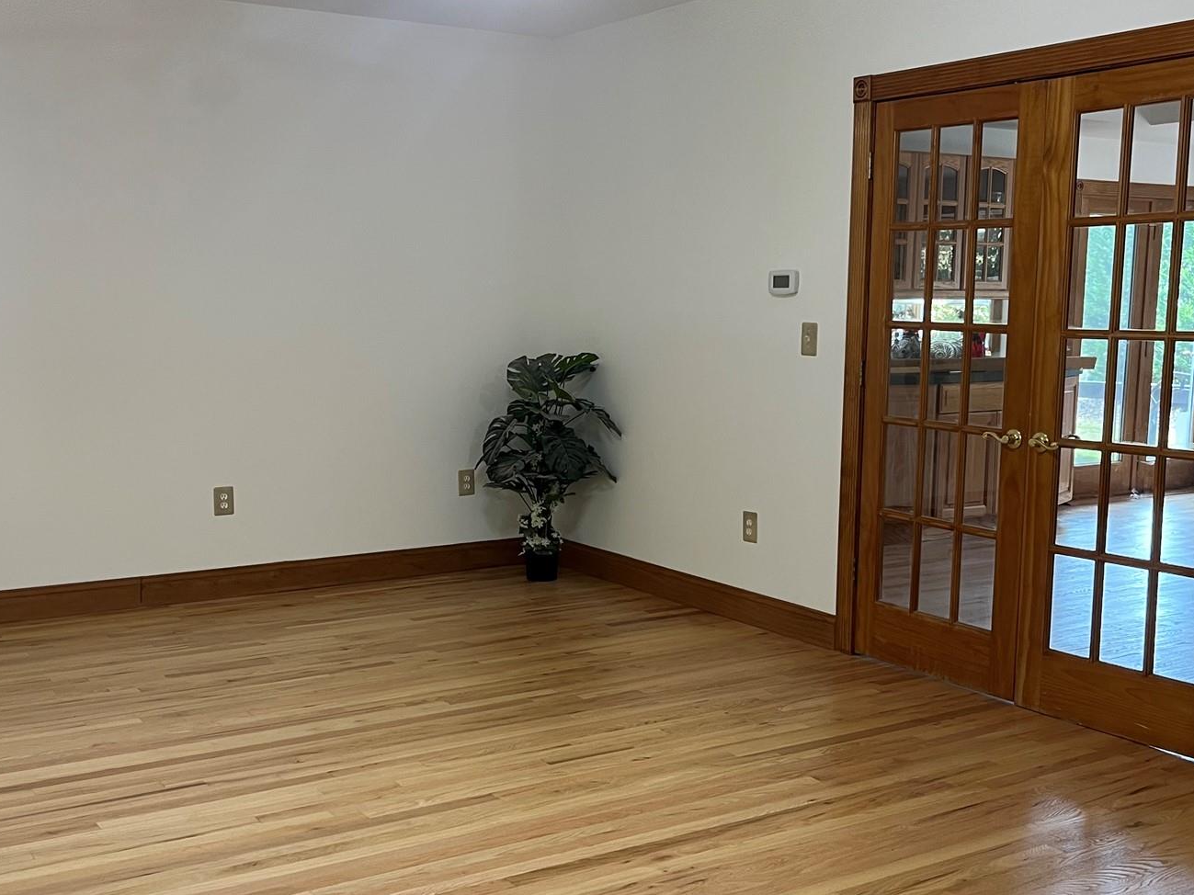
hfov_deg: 45.7
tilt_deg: -9.0
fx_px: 1414
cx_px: 546
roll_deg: +0.2
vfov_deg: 35.1
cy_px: 484
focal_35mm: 41
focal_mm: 5.1
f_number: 1.6
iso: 80
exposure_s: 1/60
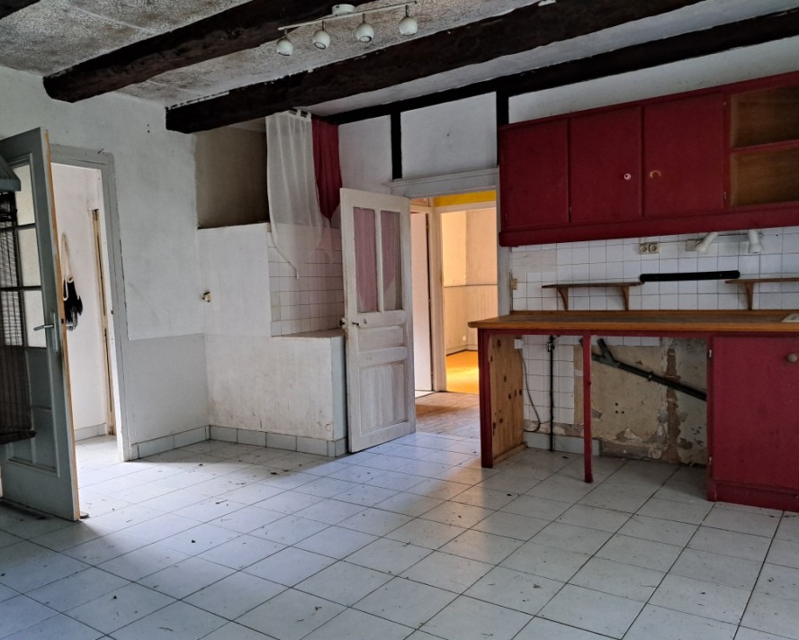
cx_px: 387
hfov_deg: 64.0
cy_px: 344
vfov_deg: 53.2
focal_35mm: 27
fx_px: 639
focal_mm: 5.23
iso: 500
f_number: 1.8
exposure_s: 1/50
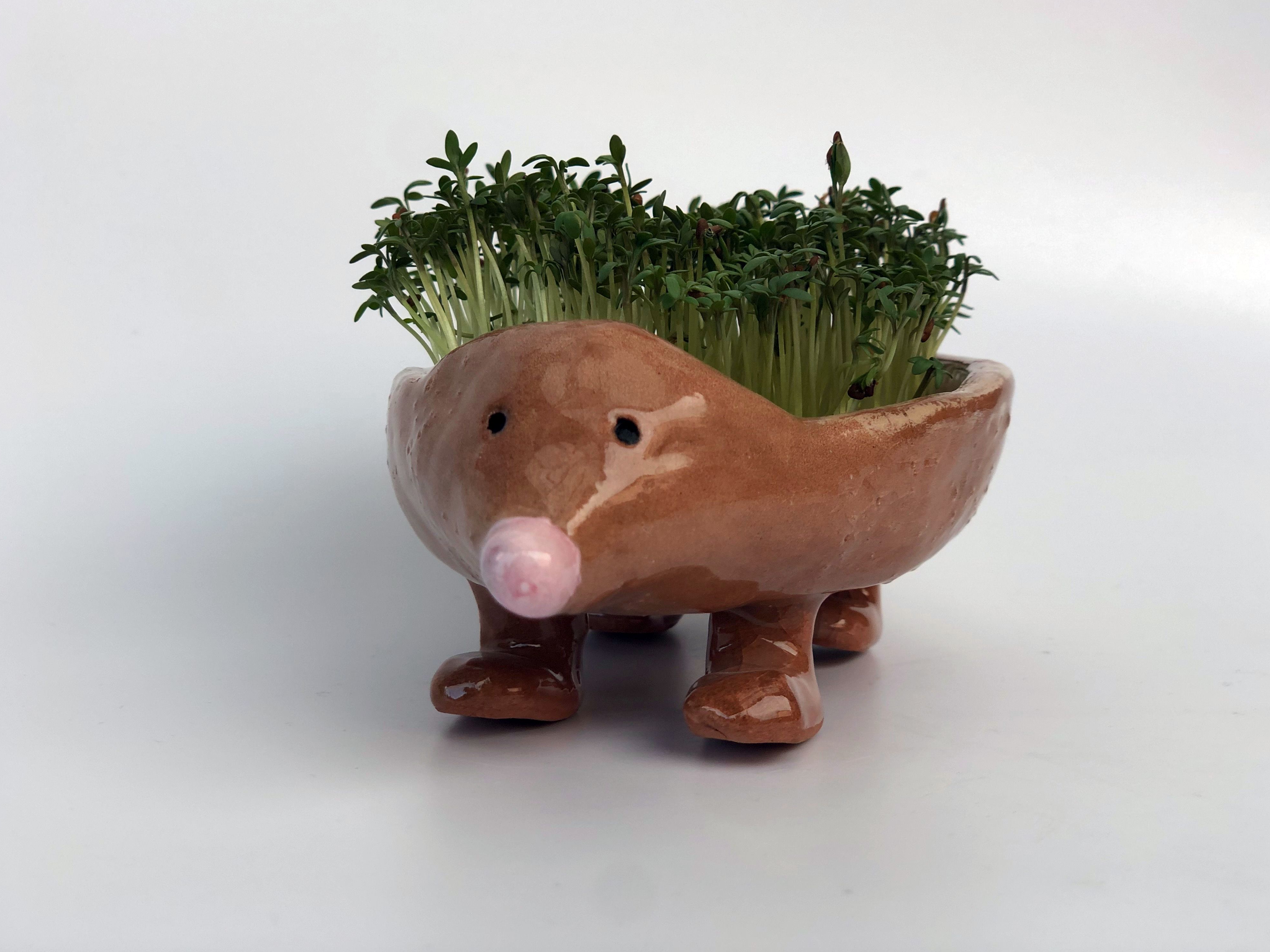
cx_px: 643
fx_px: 1944
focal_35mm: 53
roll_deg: -2.1
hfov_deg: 36.2
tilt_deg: -6.8
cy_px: 467
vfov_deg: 27.5
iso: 25
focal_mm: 6
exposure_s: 1/120
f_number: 2.4
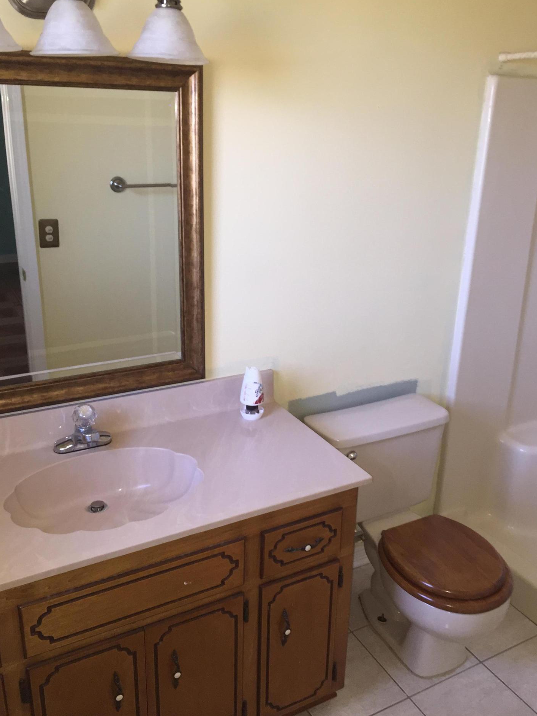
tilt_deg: -17.2
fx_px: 641
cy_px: 349
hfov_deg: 45.4
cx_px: 268
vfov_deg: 58.3
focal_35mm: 31
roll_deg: -1.1
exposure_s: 1/33
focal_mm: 4.15
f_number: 2.2
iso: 100
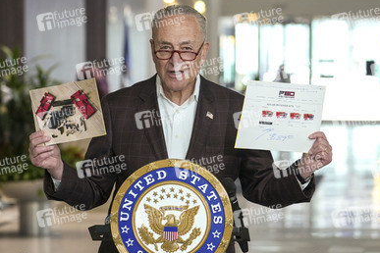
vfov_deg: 8.4
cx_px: 173
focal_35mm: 164
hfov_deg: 12.5
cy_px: 142
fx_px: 1731
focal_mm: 141
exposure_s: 1/320
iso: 2500
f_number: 5
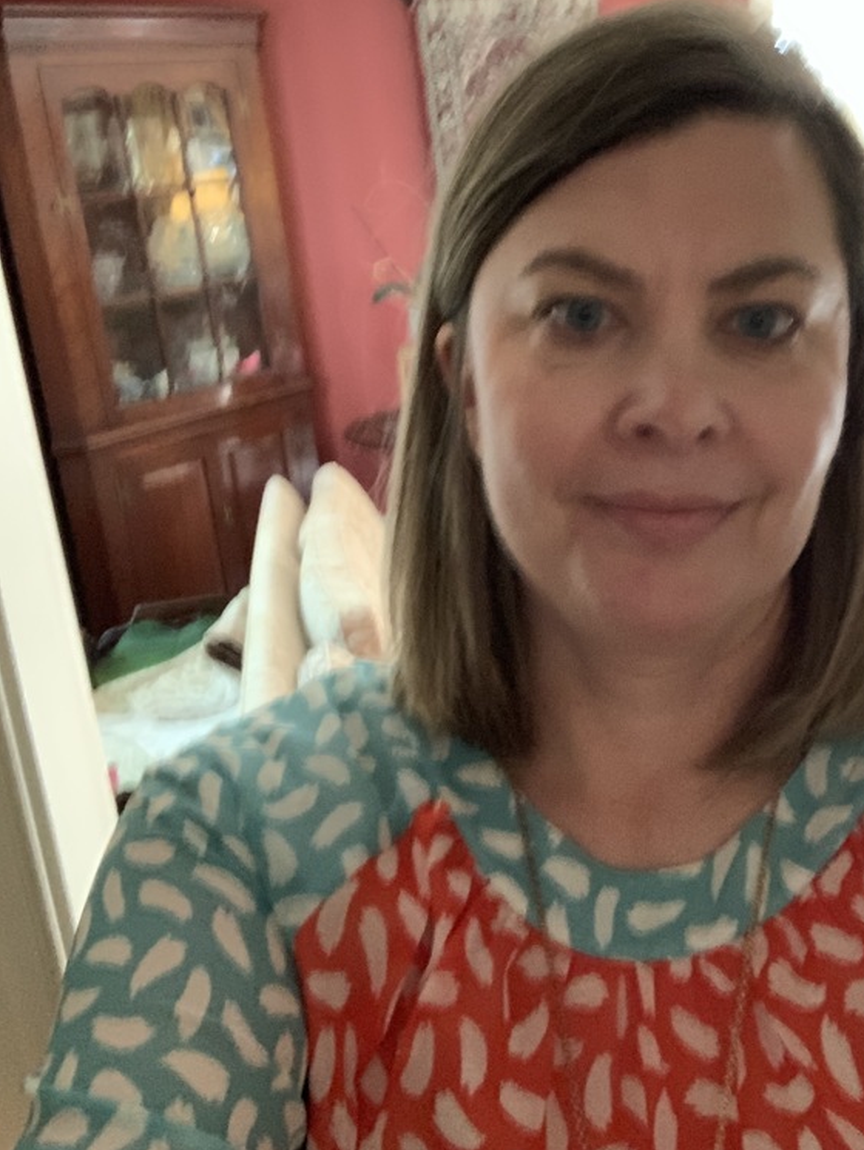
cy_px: 513
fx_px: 1330
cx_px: 538
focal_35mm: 40
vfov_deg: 46.7
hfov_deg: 35.8
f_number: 2.2
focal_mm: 2.87
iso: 1000
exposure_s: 1/15
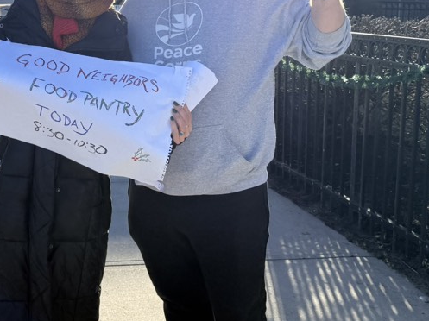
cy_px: 71
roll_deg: +0.2
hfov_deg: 32.1
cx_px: 67
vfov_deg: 24.8
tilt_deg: -8.2
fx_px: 718
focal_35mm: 58
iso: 100
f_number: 1.78
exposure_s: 1/4405
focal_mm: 6.76
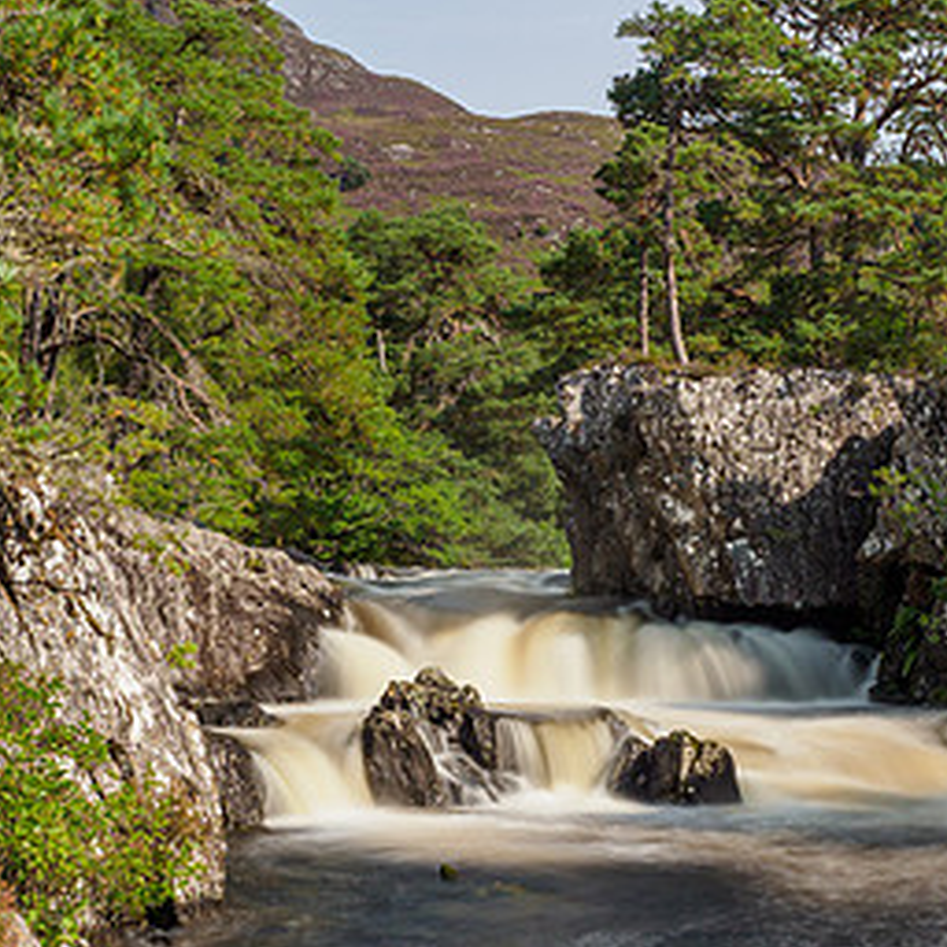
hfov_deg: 21.8
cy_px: 702
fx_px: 2445
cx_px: 639
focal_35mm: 79
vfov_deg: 21.7
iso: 200
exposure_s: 5
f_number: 7.1
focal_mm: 19
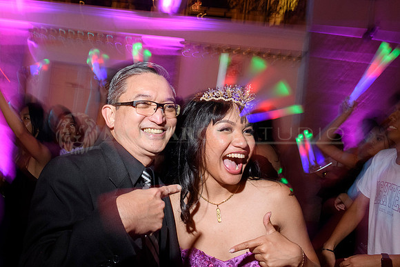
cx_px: 142
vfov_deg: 35.5
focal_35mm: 37
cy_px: 90
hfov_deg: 51.0
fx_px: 413
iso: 1600
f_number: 9
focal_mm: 28
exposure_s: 1/8
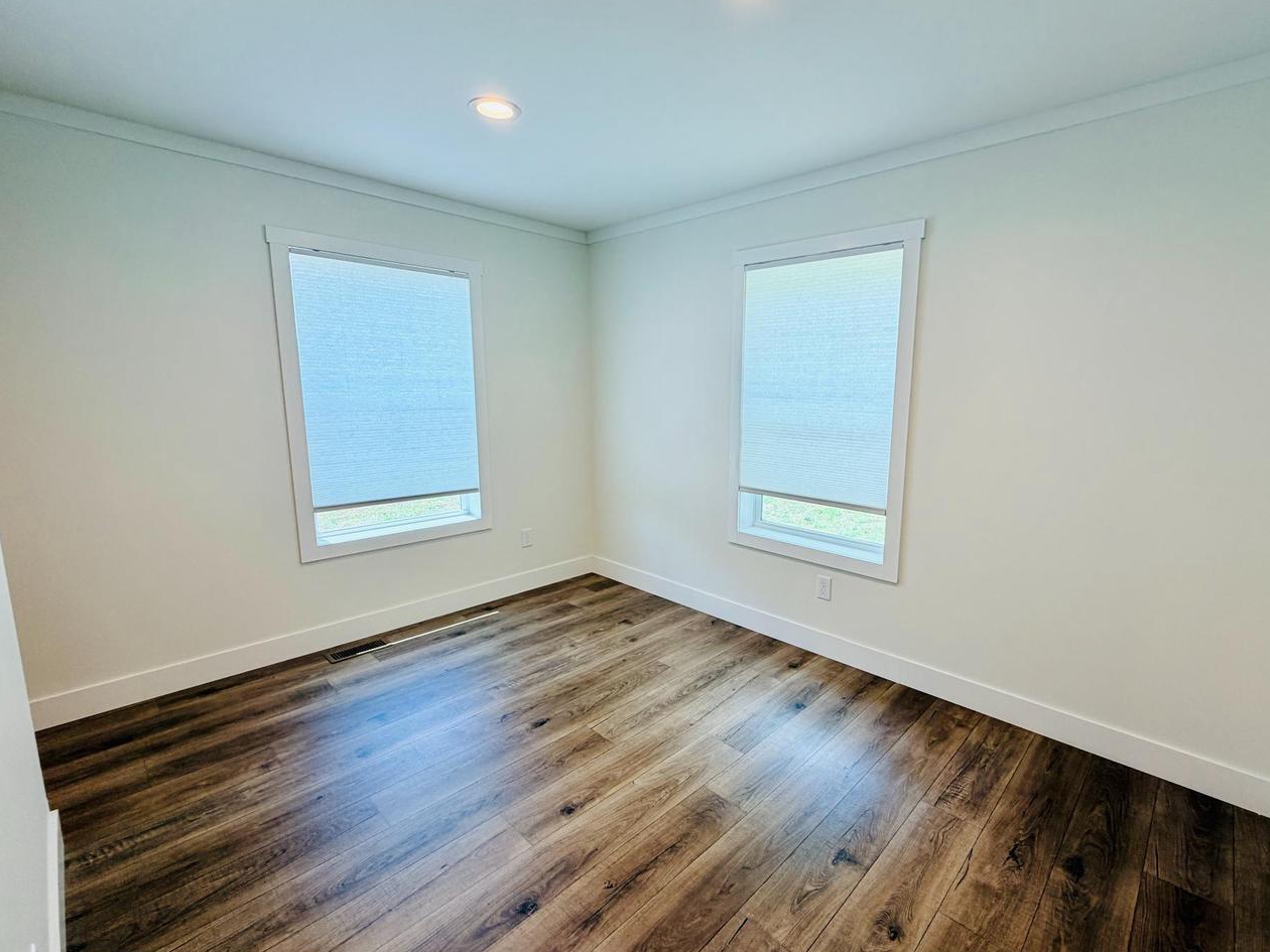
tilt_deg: -9.2
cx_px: 707
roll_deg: +0.0
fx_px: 587
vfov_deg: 78.1
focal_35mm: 16
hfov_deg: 94.1
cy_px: 473
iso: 100
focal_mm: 2.22
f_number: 2.2
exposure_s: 1/120
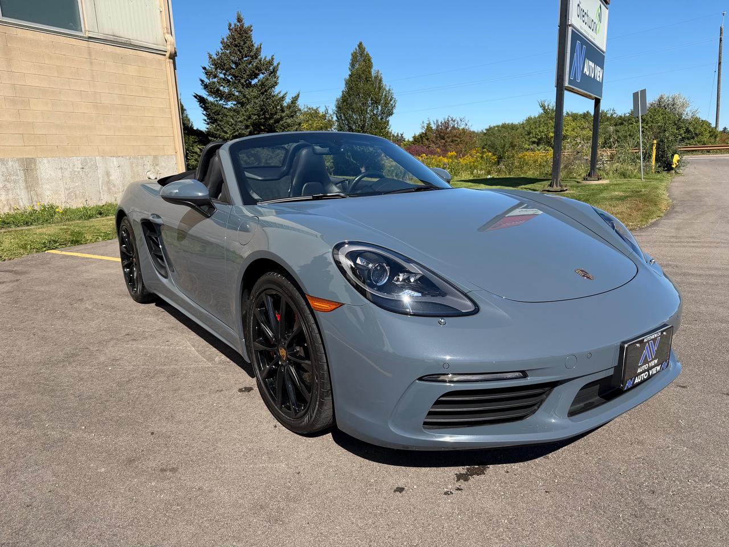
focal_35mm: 24
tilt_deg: -12.4
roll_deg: +2.6
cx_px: 364
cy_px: 274
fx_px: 505
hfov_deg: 71.6
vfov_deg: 56.8
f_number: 1.78
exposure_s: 1/4405
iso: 80
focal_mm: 6.76
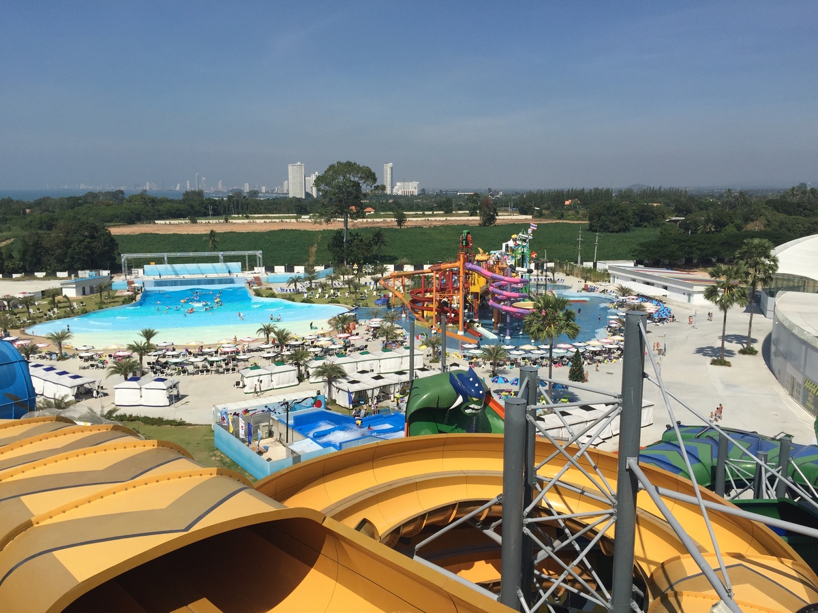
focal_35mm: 29
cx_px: 409
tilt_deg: -9.1
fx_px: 685
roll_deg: -1.0
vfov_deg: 48.2
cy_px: 306
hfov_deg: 61.7
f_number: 2.2
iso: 32
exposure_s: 1/4405
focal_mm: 4.15
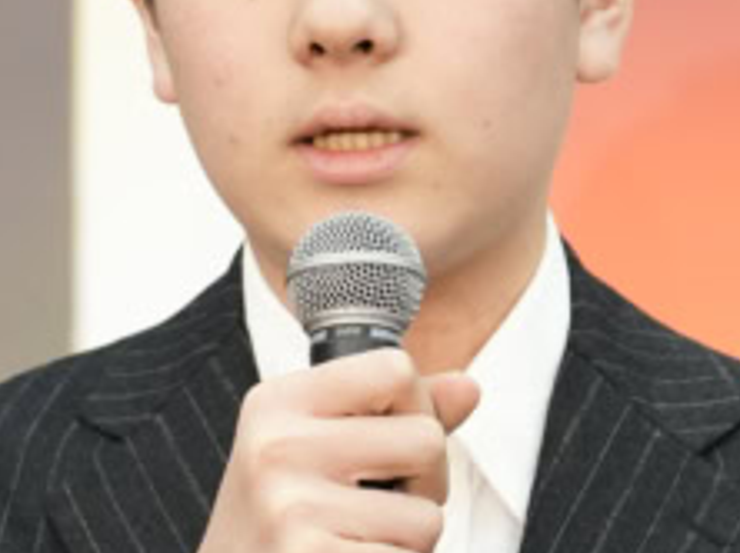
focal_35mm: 792
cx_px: 393
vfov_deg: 1.9
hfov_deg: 2.5
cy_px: 250
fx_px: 16913
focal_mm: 159
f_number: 3.2
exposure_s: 1/250
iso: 1250
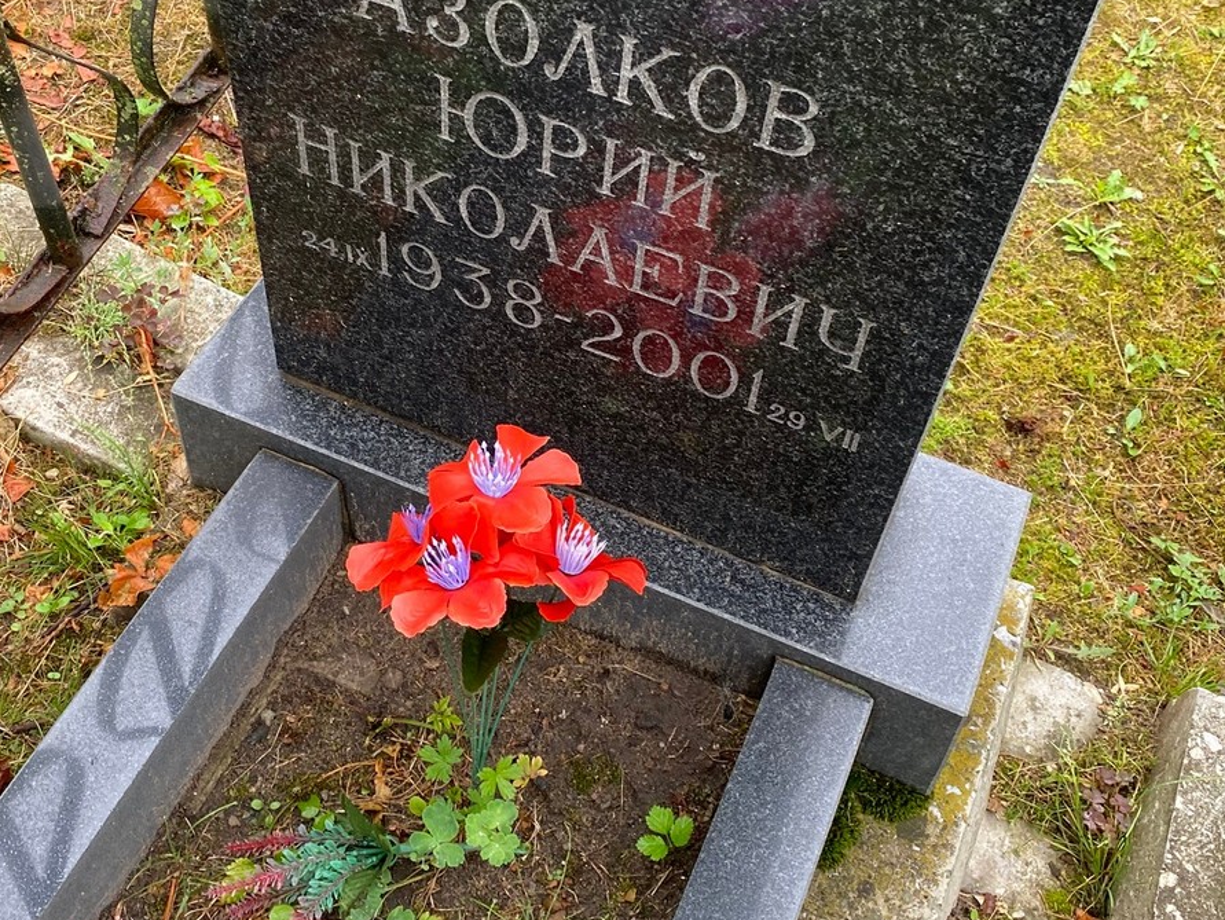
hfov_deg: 44.6
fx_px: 1487
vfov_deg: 34.2
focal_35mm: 42
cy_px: 360
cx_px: 505
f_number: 1.8
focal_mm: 4.25
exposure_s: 1/122
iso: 50
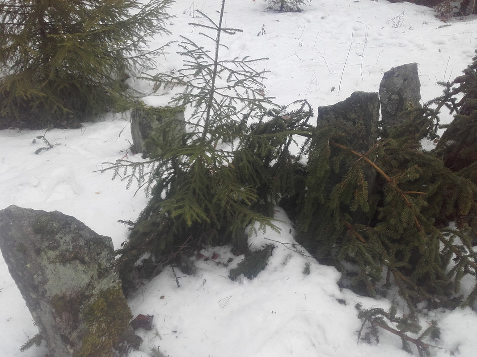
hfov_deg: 58.4
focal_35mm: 31
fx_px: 427
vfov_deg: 45.4
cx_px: 238
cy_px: 178
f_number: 2.2
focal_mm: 3.31
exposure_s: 1/33
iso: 60
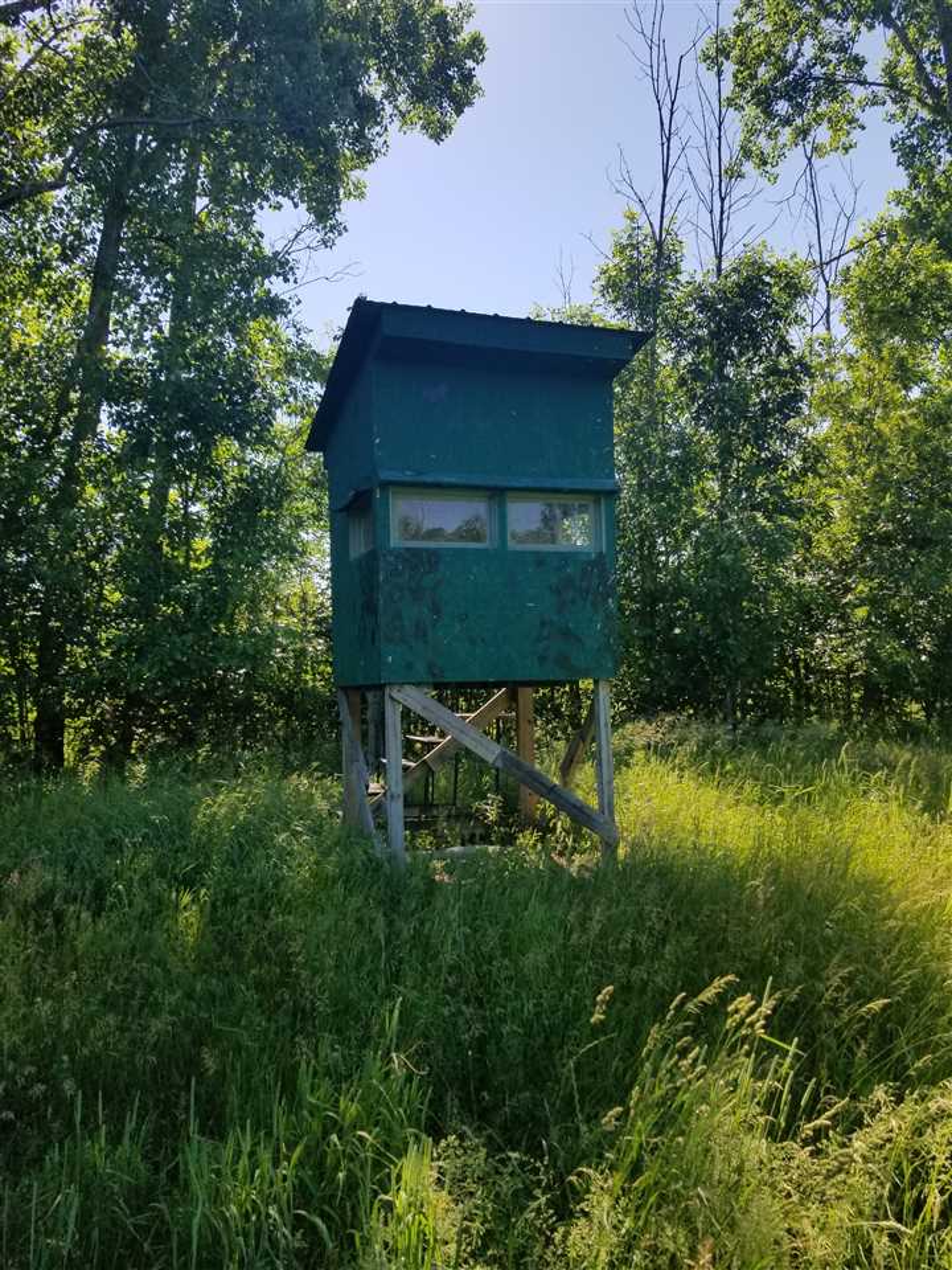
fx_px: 953
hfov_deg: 53.1
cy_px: 635
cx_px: 476
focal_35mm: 26
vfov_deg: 67.3
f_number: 1.7
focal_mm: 4.3
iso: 50
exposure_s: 1/1681
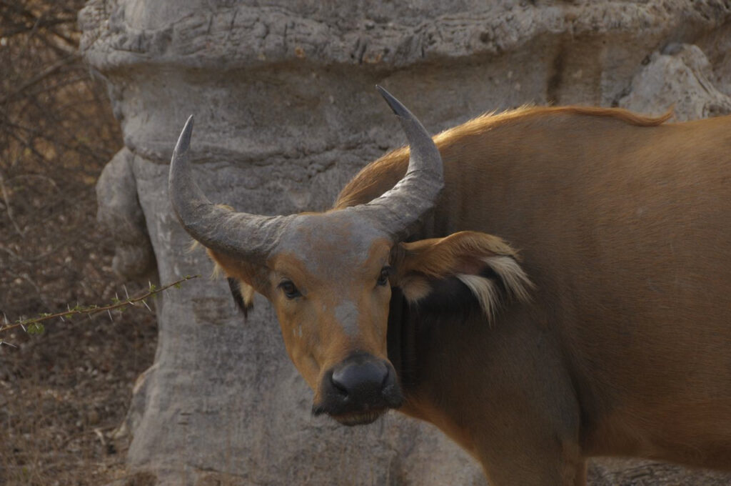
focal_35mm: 202
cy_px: 243
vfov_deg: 6.8
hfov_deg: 10.2
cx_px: 366
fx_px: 4107
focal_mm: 135
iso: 560
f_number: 8
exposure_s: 1/500
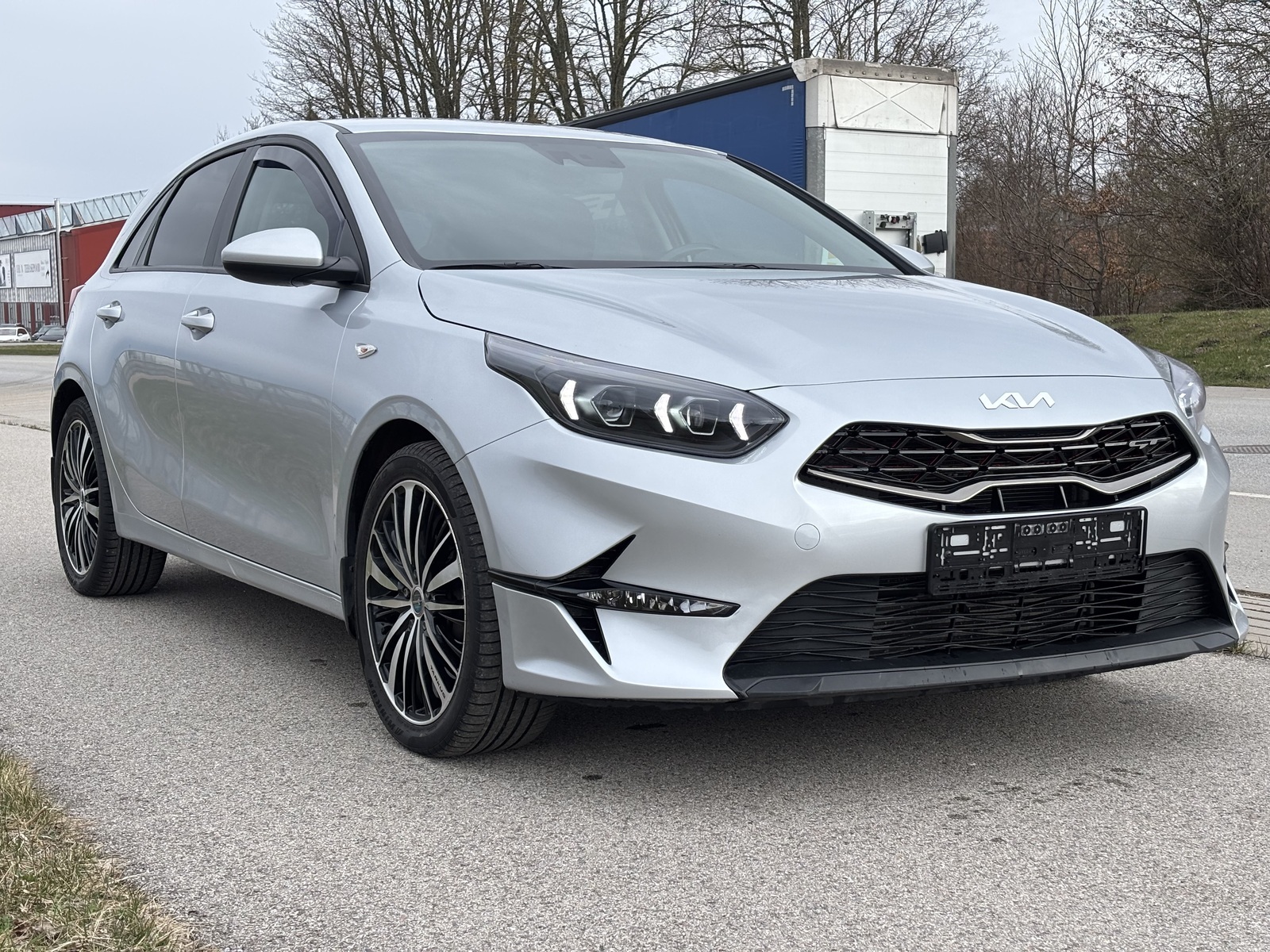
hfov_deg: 36.8
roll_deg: +0.7
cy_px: 476
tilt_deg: -6.0
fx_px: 1908
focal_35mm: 52
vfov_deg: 28.0
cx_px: 635
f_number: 1.6
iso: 32
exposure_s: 1/1328
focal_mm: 5.96
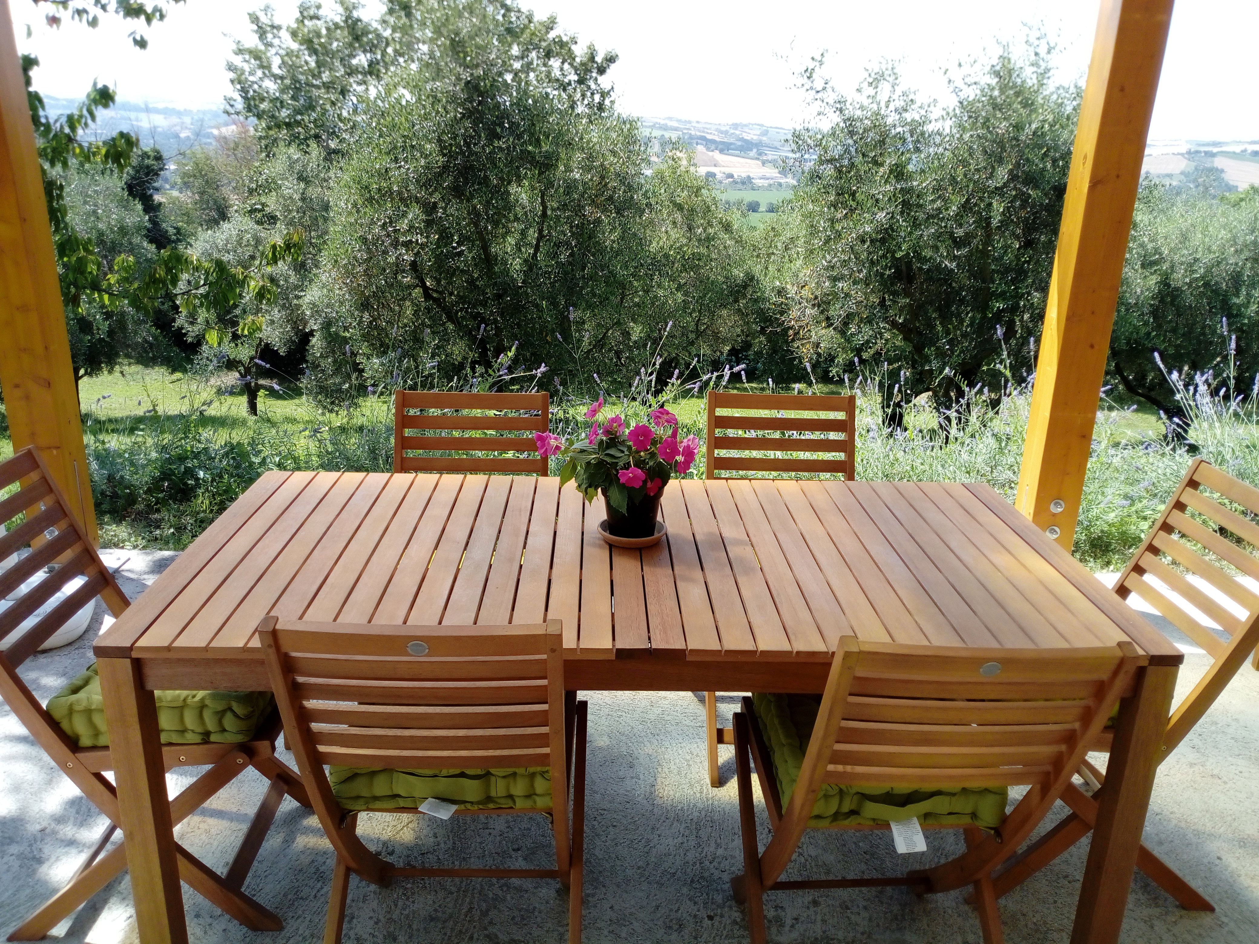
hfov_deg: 65.3
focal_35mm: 27
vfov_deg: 51.4
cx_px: 630
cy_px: 472
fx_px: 982
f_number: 2
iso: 119
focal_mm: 3.5
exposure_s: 1/914
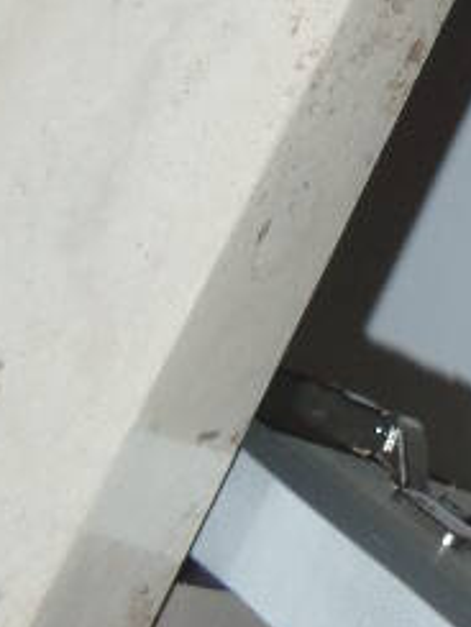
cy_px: -576
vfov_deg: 16.3
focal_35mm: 96
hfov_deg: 14.1
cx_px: 783
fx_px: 1740
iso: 100
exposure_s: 1/30
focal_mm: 4.1
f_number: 2.8
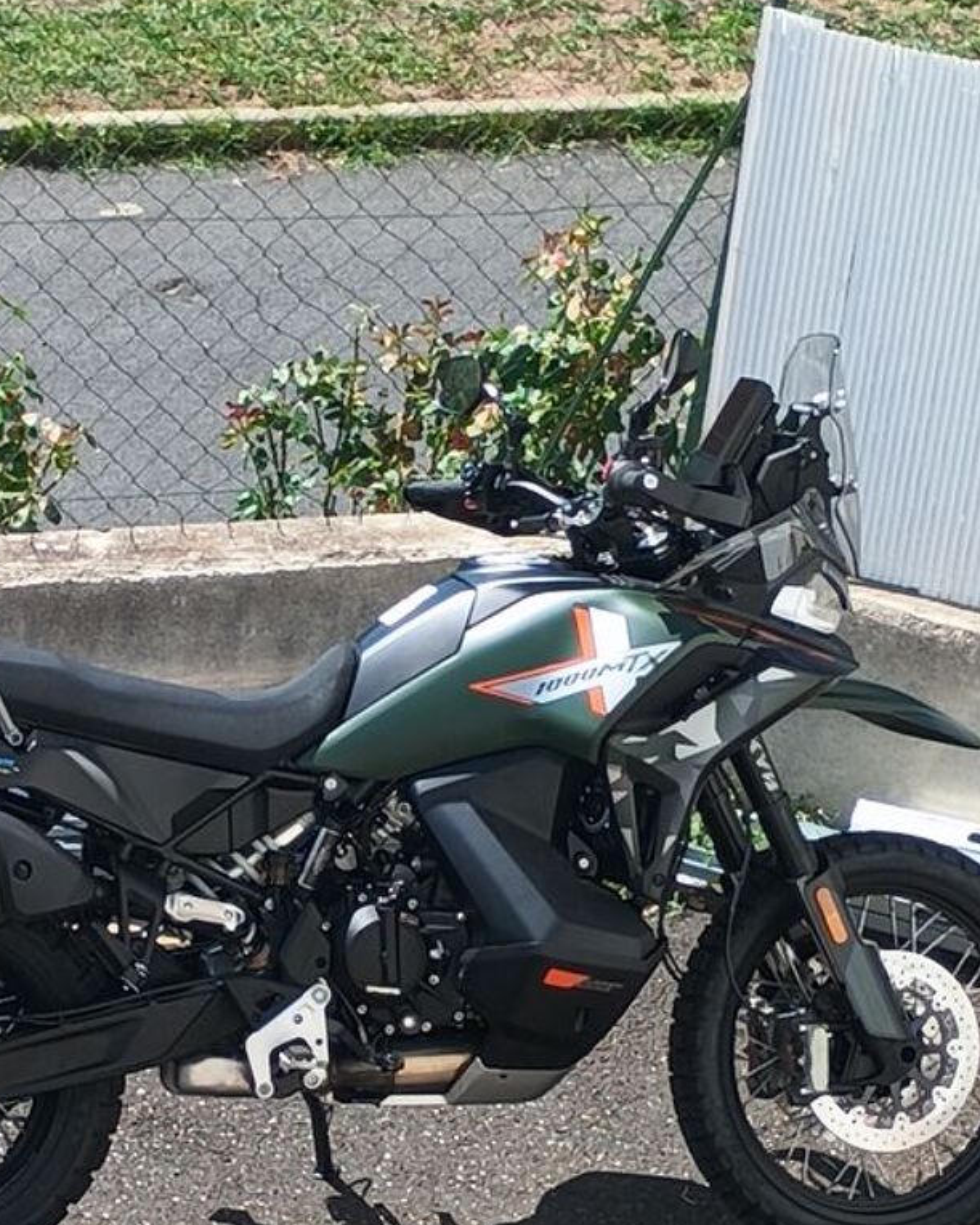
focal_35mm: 231
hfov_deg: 6.7
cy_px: 863
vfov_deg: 8.4
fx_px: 8377
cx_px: 372
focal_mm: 4.26
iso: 50
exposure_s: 1/298
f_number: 1.8
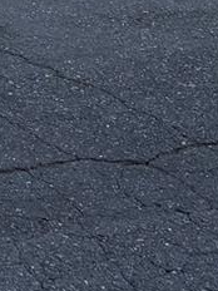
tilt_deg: +2.6
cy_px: -474
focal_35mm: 172
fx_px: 1444
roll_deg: +0.2
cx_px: -287
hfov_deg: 8.0
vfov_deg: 9.7
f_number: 1.6
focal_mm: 5.96
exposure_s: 1/503
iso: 50
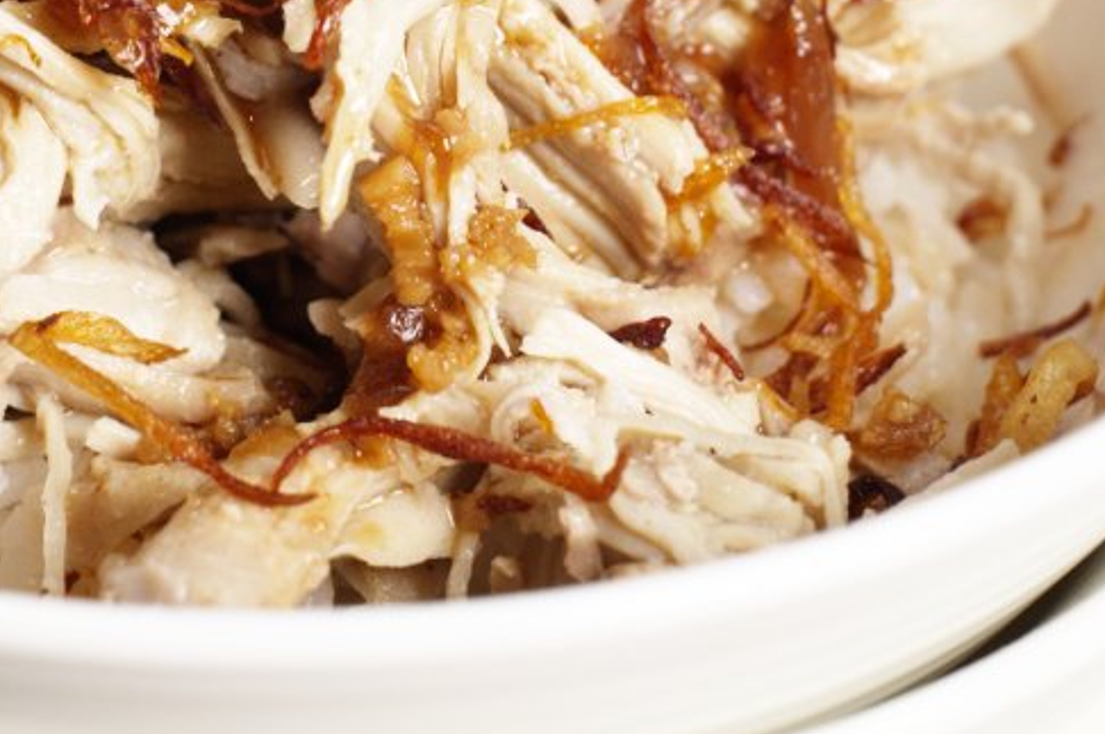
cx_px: 364
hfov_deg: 11.9
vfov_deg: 7.9
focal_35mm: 173
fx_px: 5305
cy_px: -90
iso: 1000
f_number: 8
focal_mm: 70
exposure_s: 1/1000
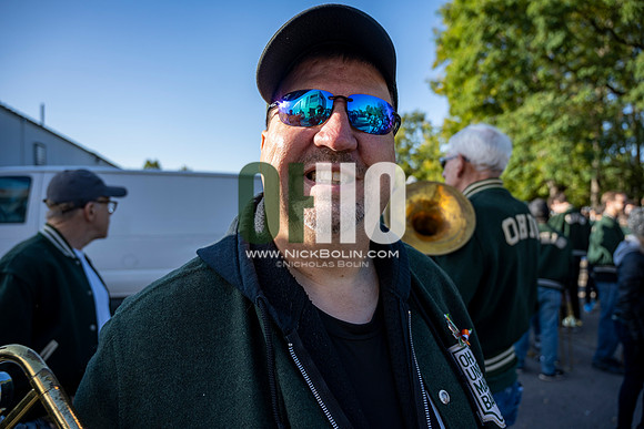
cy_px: 214
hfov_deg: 73.7
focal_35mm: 24
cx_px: 322
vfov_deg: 53.2
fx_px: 429
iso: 125
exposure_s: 1/500
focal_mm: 24
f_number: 4
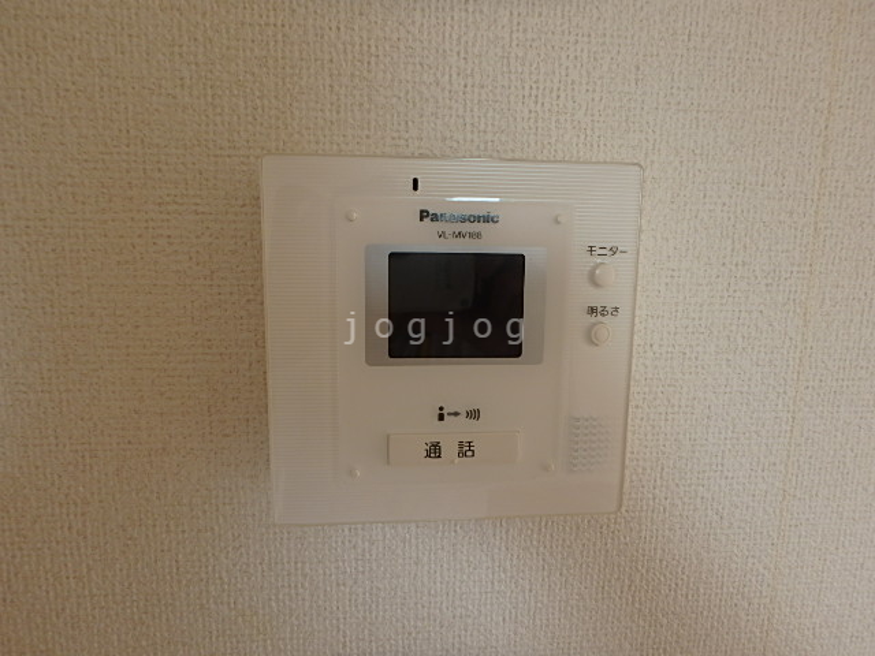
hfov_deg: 79.0
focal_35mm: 21
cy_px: 328
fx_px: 531
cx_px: 438
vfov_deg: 63.4
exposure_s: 1/60
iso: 160
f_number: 3.5
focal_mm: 3.7
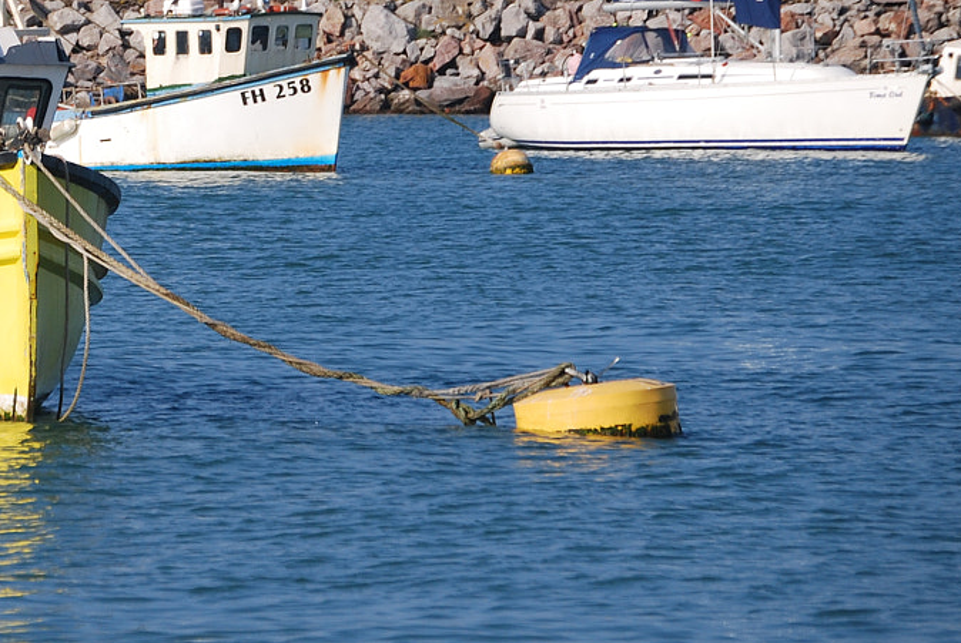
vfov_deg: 3.5
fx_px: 10662
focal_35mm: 399
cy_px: 183
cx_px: -103
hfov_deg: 5.1
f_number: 5.6
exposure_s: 1/500
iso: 100
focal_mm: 112
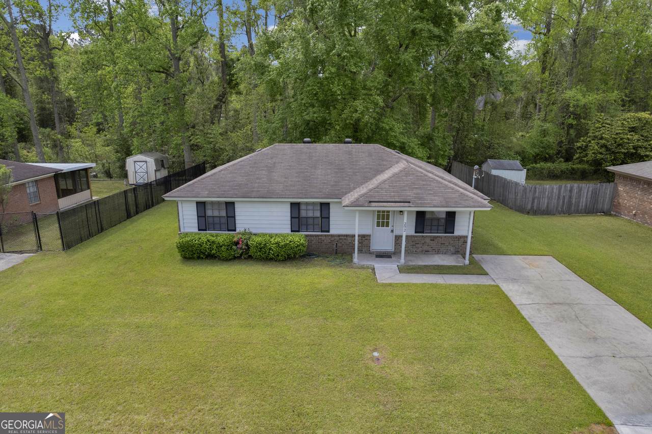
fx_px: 398
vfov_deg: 57.2
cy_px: 217
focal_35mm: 22
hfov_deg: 78.6
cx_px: 326
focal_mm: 8.38
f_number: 2.8
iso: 110
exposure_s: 1/1000
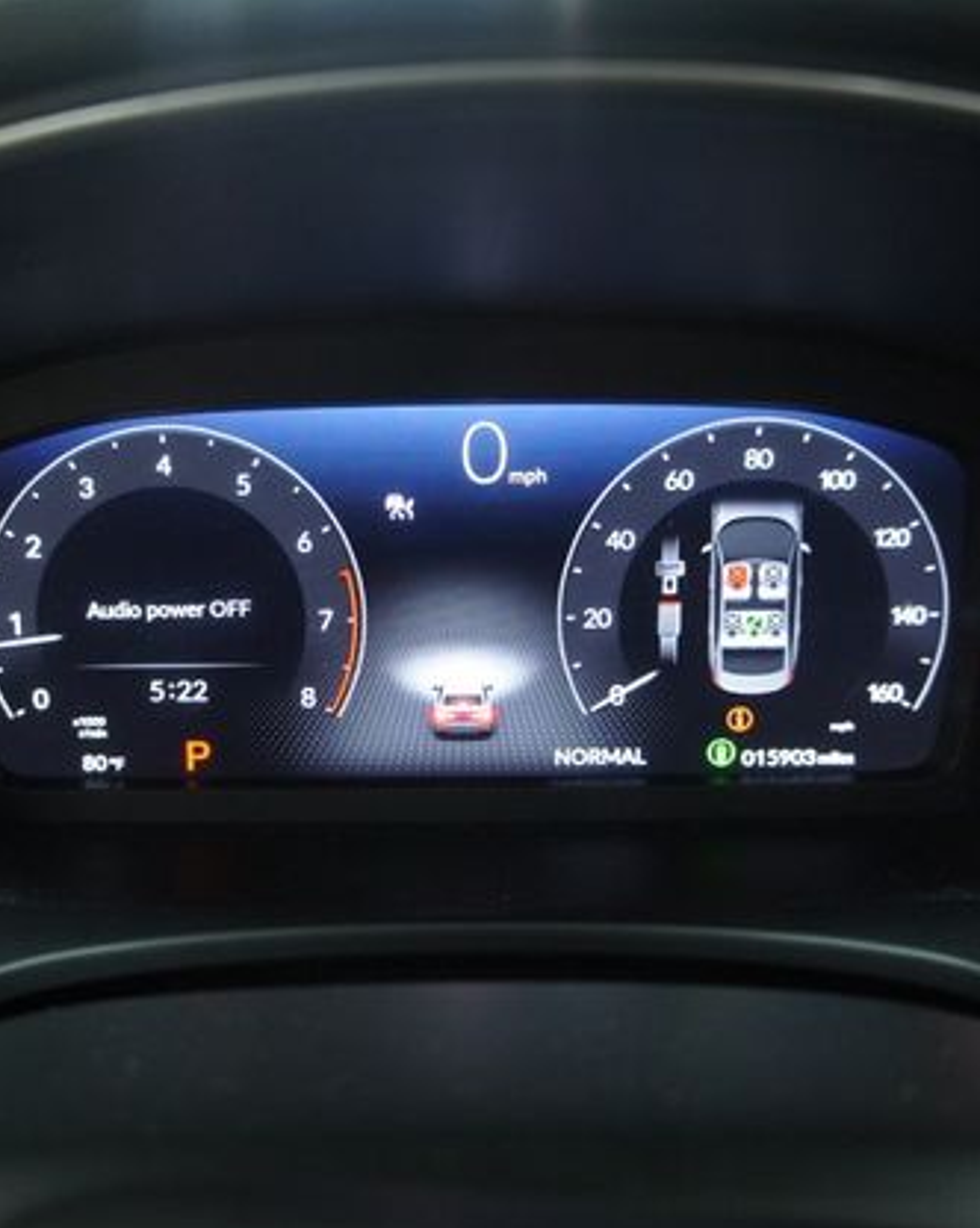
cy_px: 620
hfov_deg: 37.9
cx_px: 369
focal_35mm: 39
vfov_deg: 46.9
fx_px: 1416
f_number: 3.5
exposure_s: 1/30
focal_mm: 18
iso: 800
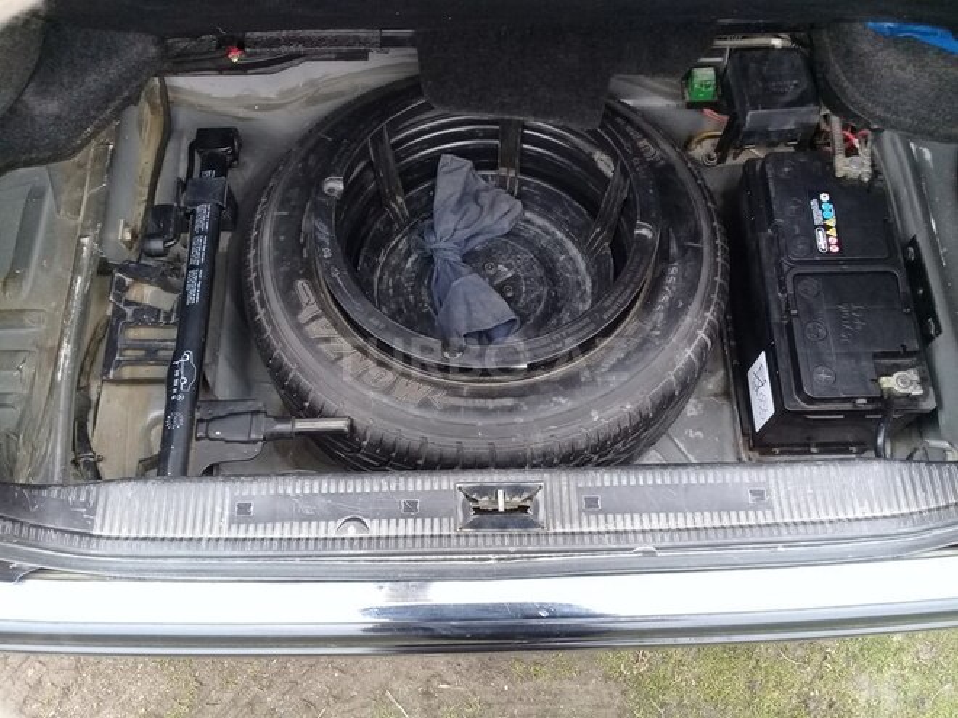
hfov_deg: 58.4
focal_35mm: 31
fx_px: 858
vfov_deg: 45.4
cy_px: 359
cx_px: 479
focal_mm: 3.3
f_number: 2.2
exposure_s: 1/33
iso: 100
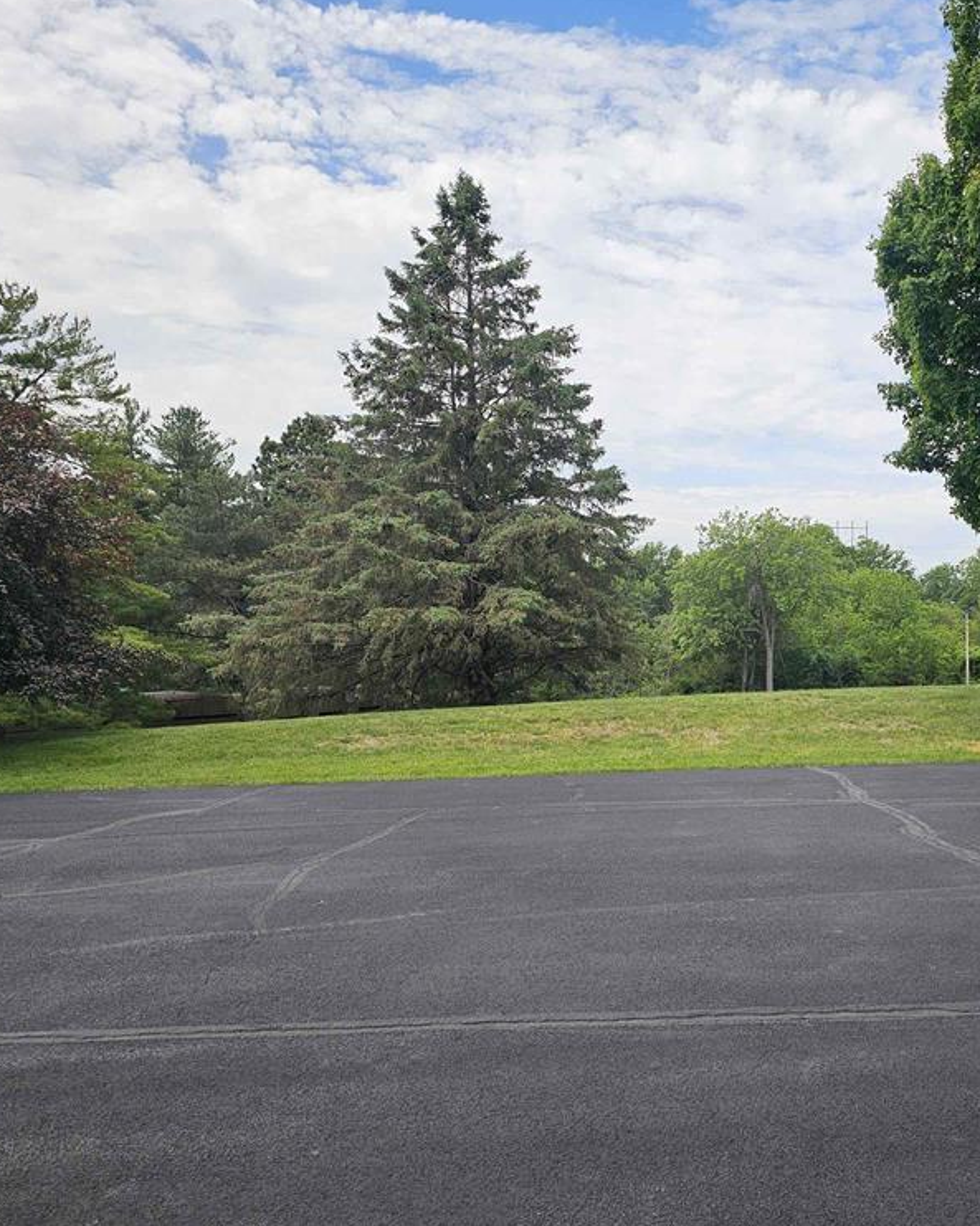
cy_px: 623
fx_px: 1125
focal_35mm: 31
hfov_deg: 45.3
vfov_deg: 57.2
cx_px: 744
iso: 10
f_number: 1.7
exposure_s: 1/641
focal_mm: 6.3
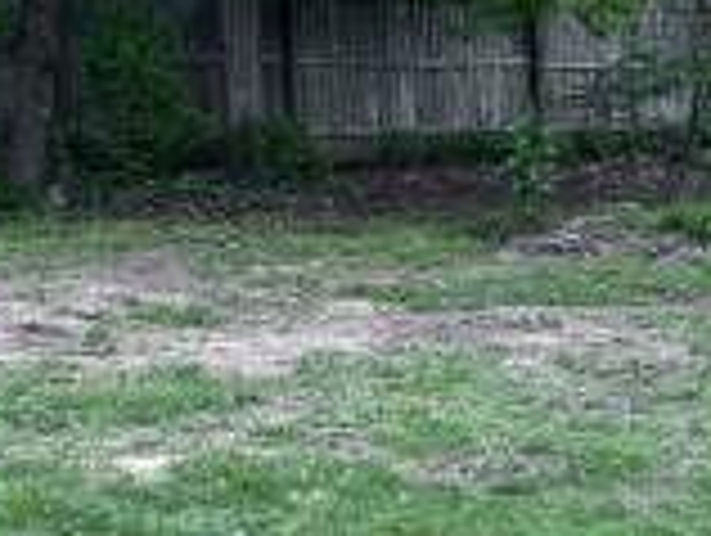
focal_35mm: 101
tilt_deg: -7.3
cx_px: 1366
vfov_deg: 14.7
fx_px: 2078
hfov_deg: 15.8
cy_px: 225
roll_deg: -1.2
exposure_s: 1/377
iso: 80
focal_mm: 6.86
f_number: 1.78
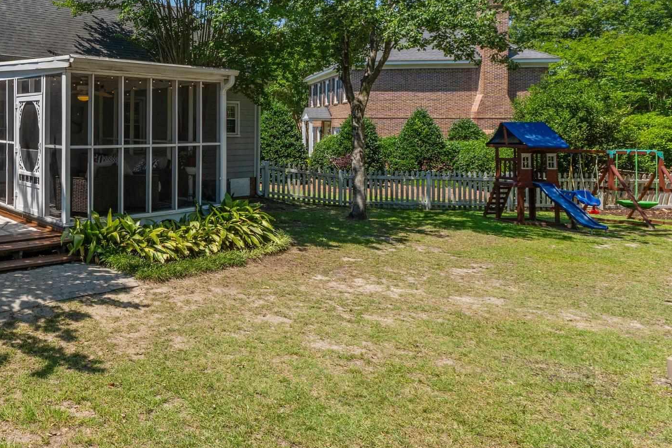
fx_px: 504
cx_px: 69
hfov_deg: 57.9
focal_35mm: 27
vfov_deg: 46.4
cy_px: 119
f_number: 8
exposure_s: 1/640
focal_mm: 10
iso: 250
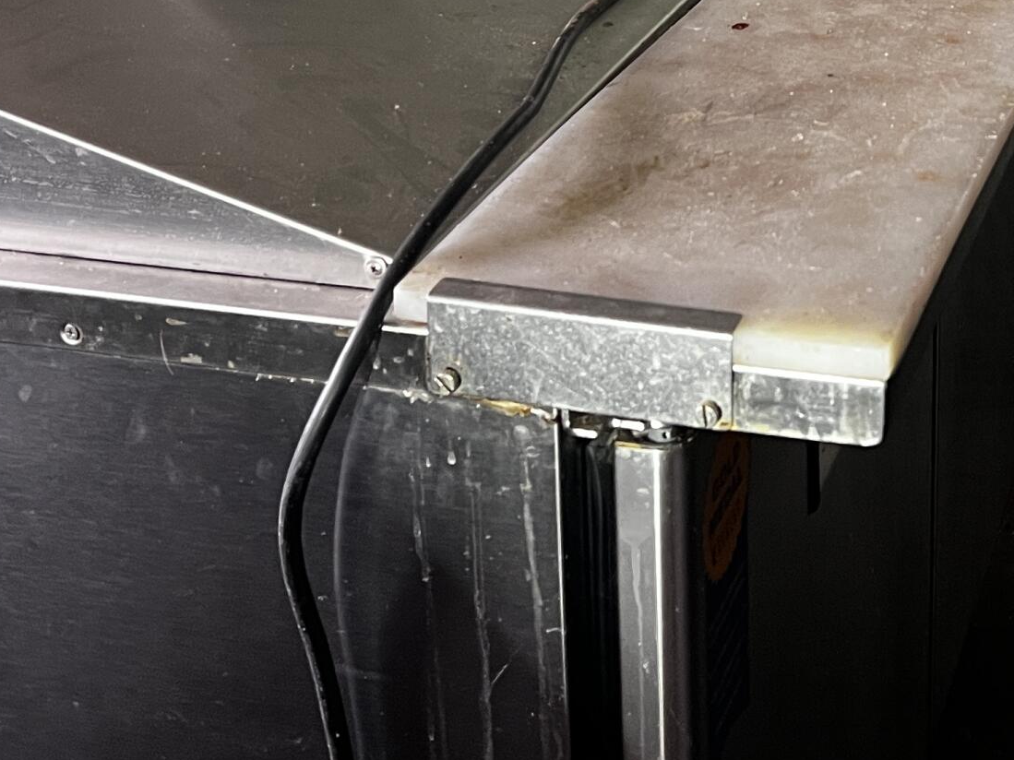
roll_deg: +0.2
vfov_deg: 19.4
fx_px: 2080
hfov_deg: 26.5
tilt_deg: -14.0
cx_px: 914
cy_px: -168
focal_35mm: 71
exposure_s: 1/60
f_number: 1.5
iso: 160
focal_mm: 5.7
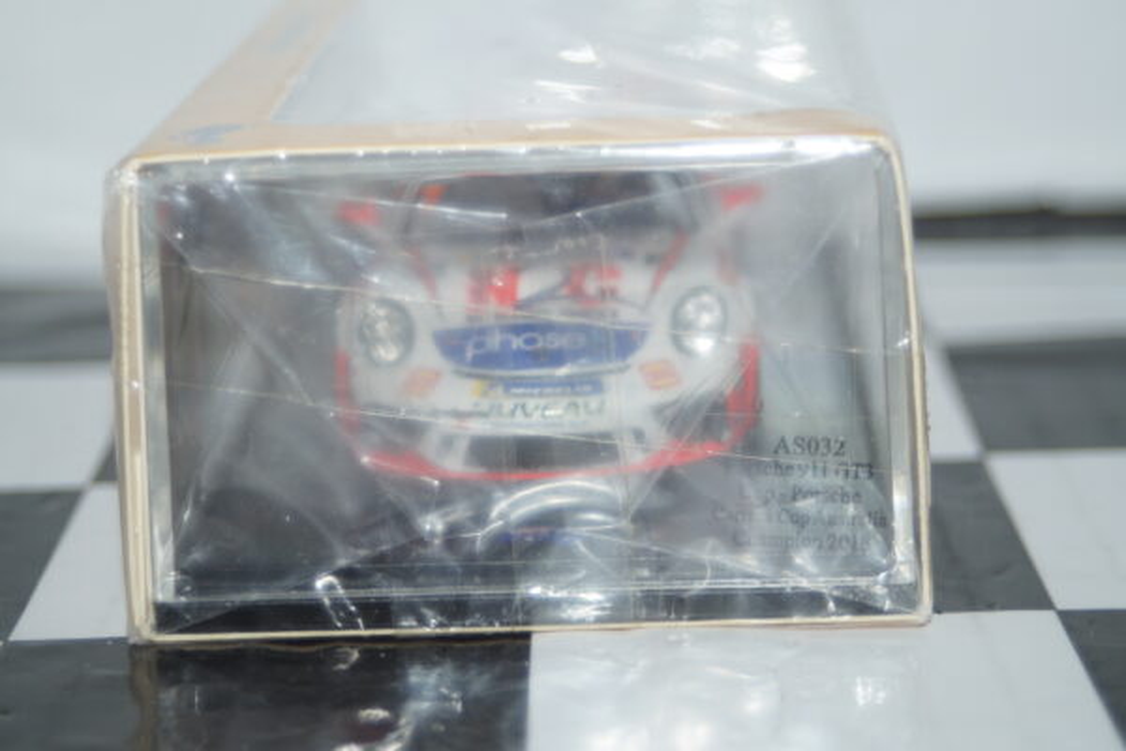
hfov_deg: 22.6
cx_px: 563
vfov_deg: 15.2
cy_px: 376
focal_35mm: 90
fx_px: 2815
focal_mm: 60
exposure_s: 1/60
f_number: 5.6
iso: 250
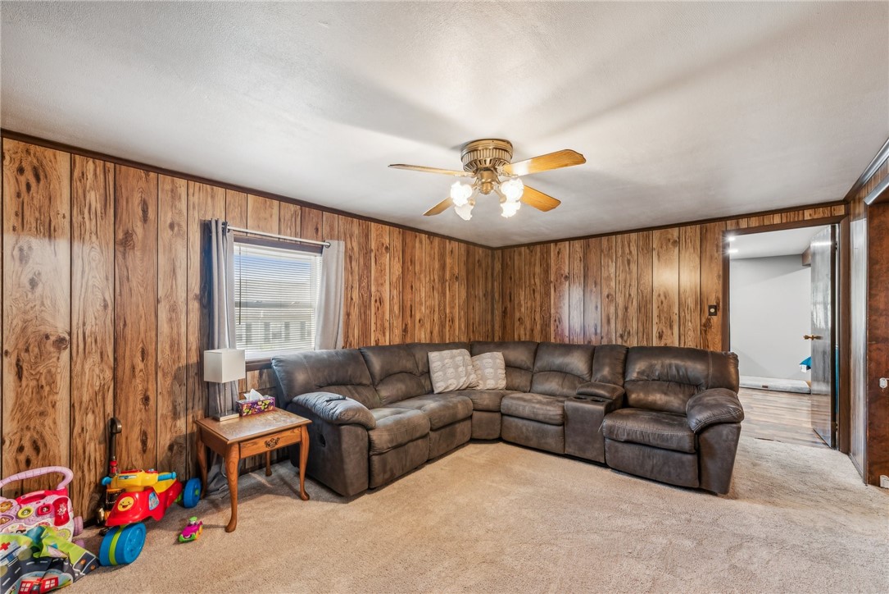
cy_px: 297
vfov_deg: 81.2
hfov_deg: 104.2
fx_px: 346
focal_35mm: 14
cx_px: 444
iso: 80
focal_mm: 14
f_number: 11
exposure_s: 1/2
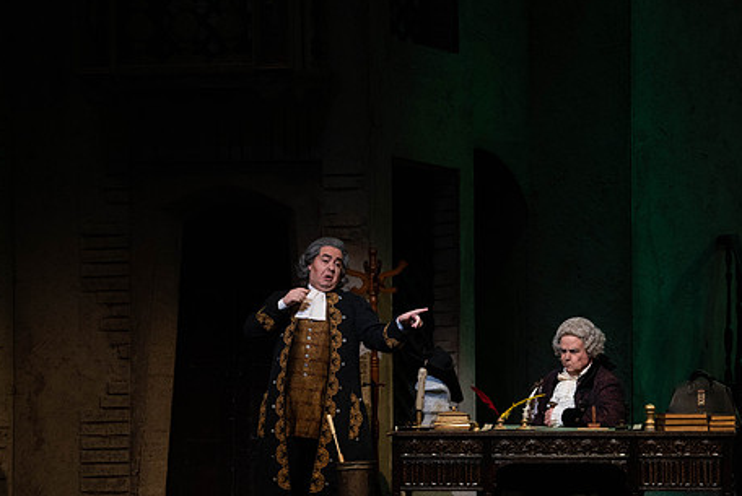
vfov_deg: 7.5
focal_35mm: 183
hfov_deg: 11.2
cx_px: 464
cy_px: 279
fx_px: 3775
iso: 3200
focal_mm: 144
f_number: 9
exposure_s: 1/250
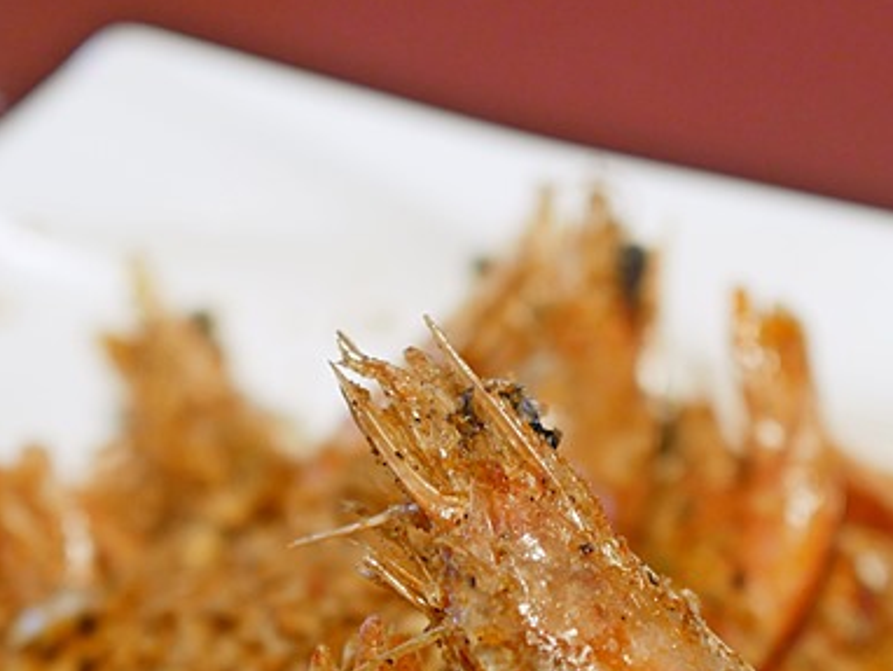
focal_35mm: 131
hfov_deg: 15.0
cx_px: 454
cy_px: 850
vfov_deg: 11.1
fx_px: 3382
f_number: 1.8
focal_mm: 25
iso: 200
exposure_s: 1/200
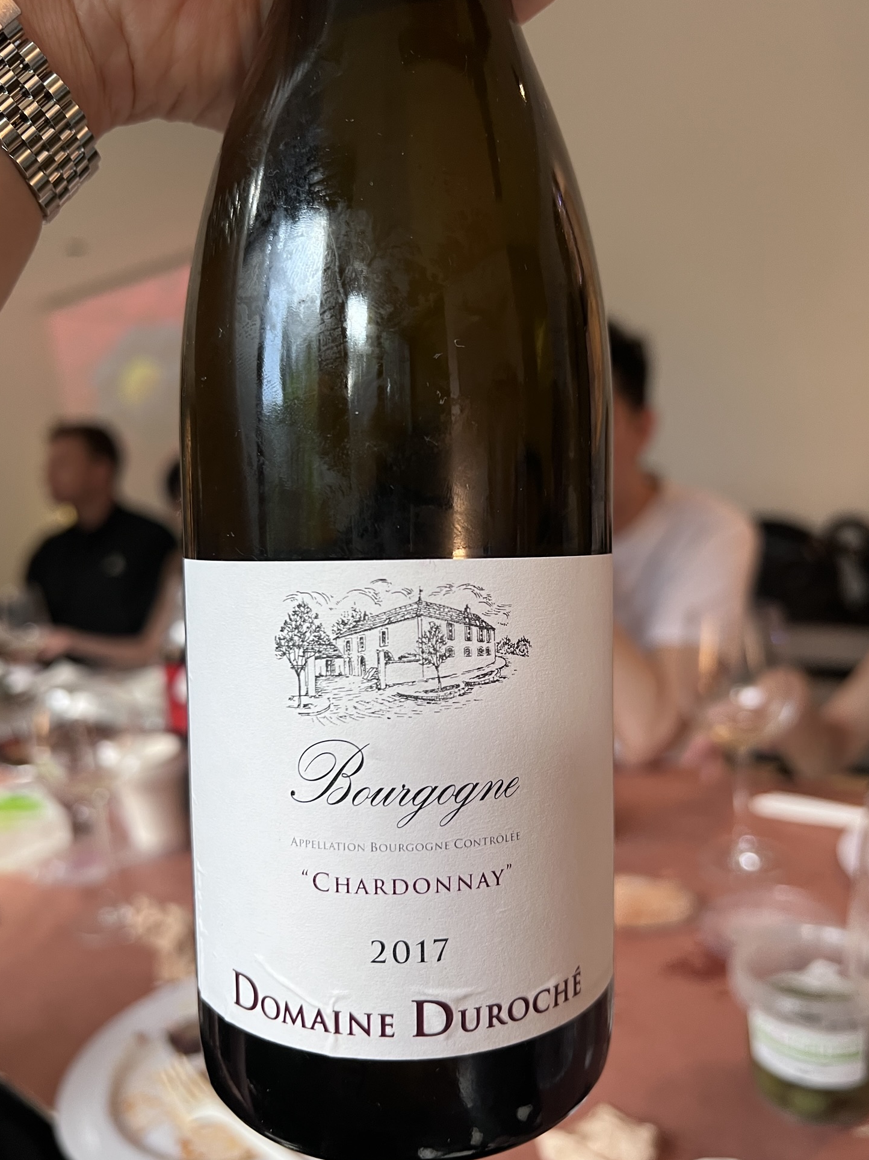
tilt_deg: -7.1
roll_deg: +4.8
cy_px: 586
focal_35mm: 27
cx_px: 428
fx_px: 904
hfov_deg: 51.3
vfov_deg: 65.3
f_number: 1.5
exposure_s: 1/50
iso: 125
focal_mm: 5.7
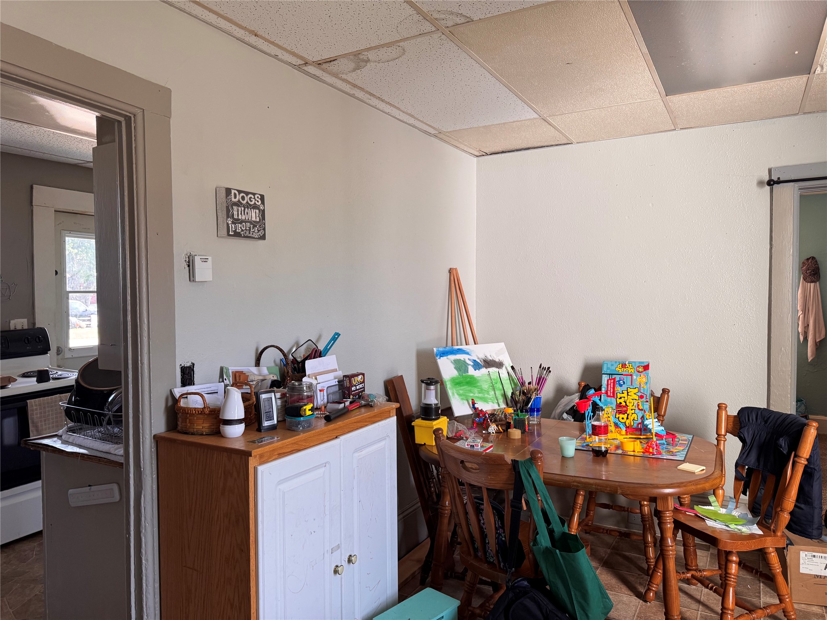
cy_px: 310
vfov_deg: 56.8
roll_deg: -0.5
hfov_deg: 71.6
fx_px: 573
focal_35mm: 24
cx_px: 414
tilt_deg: -2.6
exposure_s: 1/121
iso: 200
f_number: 1.78
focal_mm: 6.76
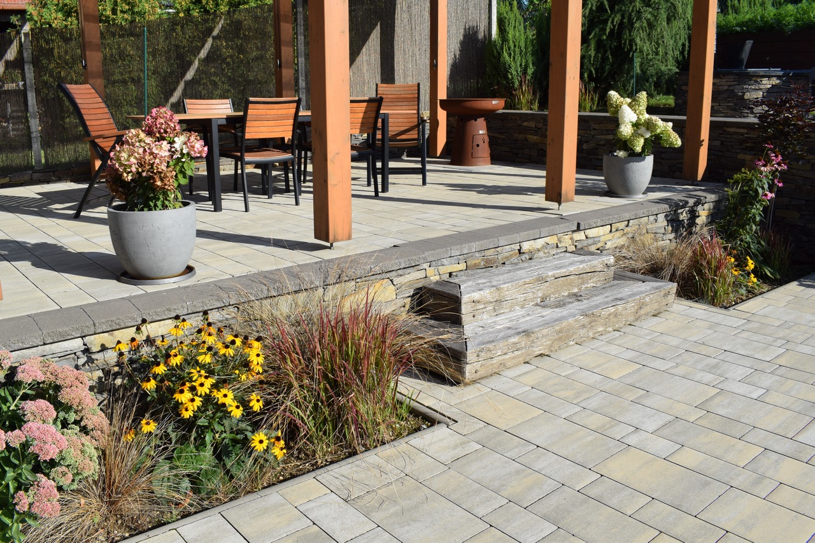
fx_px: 611
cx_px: 408
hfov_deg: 67.4
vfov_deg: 47.9
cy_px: 272
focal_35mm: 27
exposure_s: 1/320
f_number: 9
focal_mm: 18
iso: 200
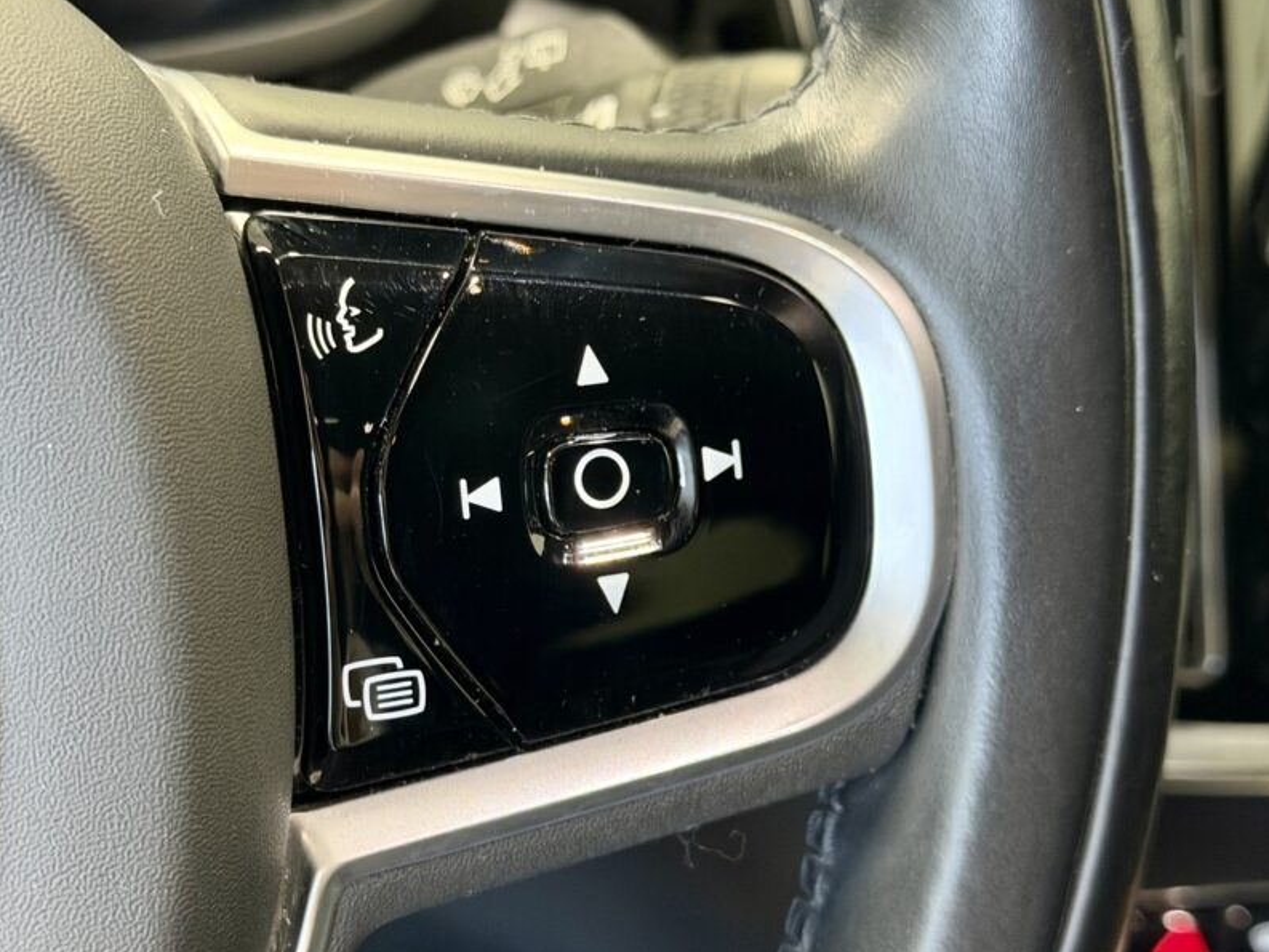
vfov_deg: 23.7
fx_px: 2273
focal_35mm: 62
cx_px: 560
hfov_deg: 31.2
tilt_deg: -27.0
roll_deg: -4.7
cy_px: 472
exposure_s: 1/33
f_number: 1.78
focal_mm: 6.76
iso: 500
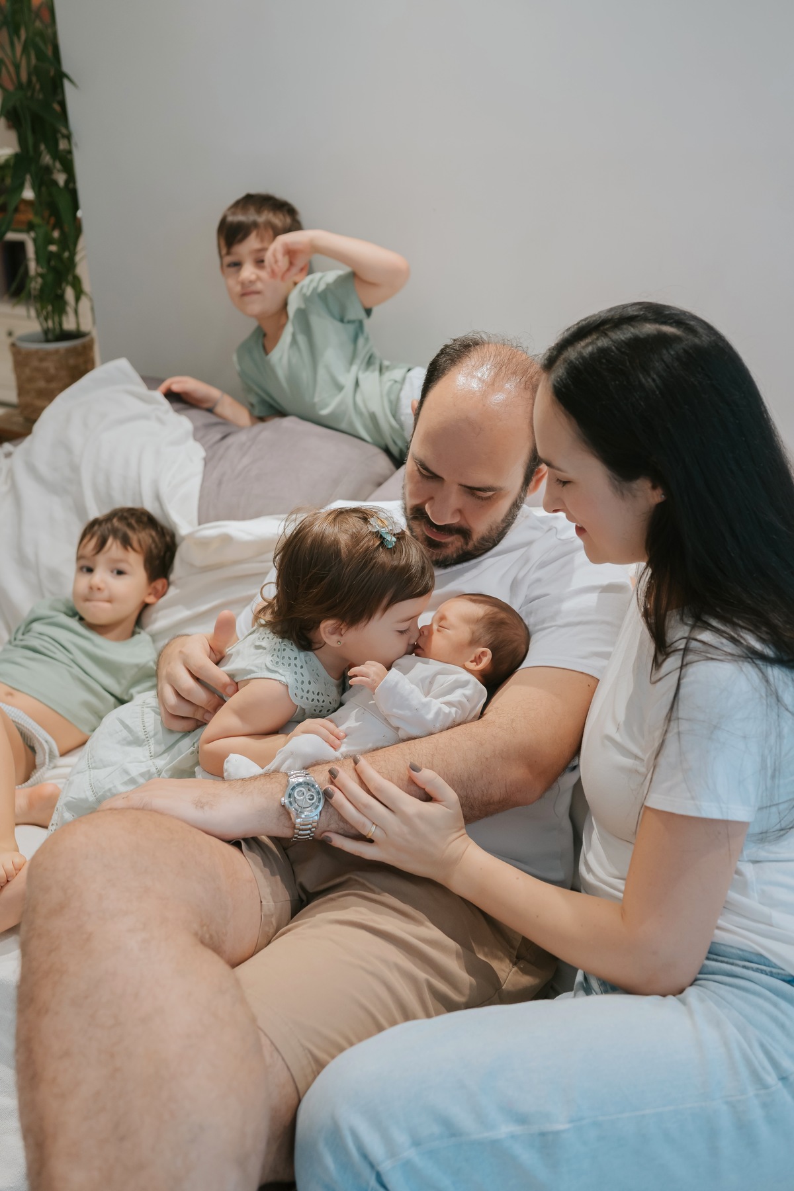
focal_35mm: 35
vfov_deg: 54.4
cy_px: 596
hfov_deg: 37.9
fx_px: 1158
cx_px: 397
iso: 1000
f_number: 3.2
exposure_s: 1/125
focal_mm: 35
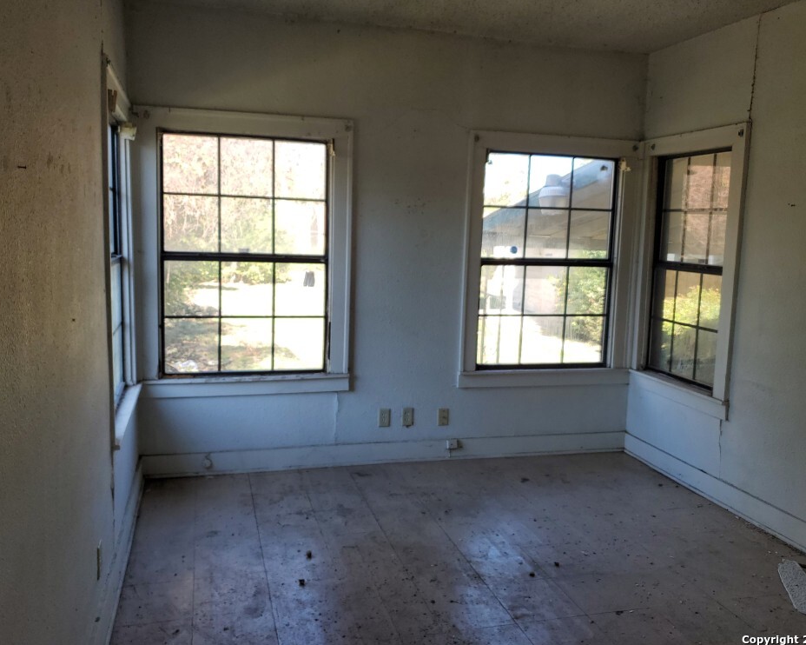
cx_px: 389
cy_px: 327
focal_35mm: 28
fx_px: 668
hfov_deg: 62.2
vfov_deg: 51.5
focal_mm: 4.3
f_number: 1.5
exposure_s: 1/198
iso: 50
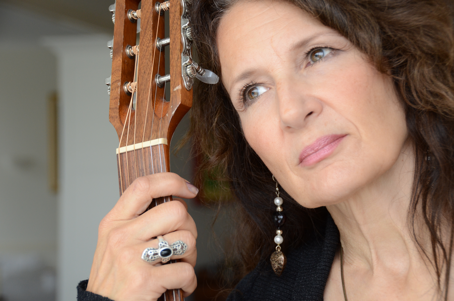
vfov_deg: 16.5
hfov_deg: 24.7
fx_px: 1038
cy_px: 150
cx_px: 227
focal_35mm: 82
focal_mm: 55
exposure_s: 1/100
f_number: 4.8
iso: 640
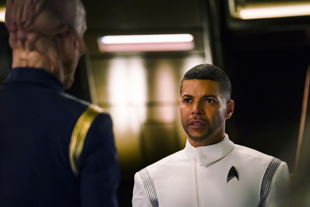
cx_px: 155
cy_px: 104
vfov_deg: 6.5
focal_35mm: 210
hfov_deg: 9.8
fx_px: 1808
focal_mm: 140
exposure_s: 1/125
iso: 6400
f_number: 2.8
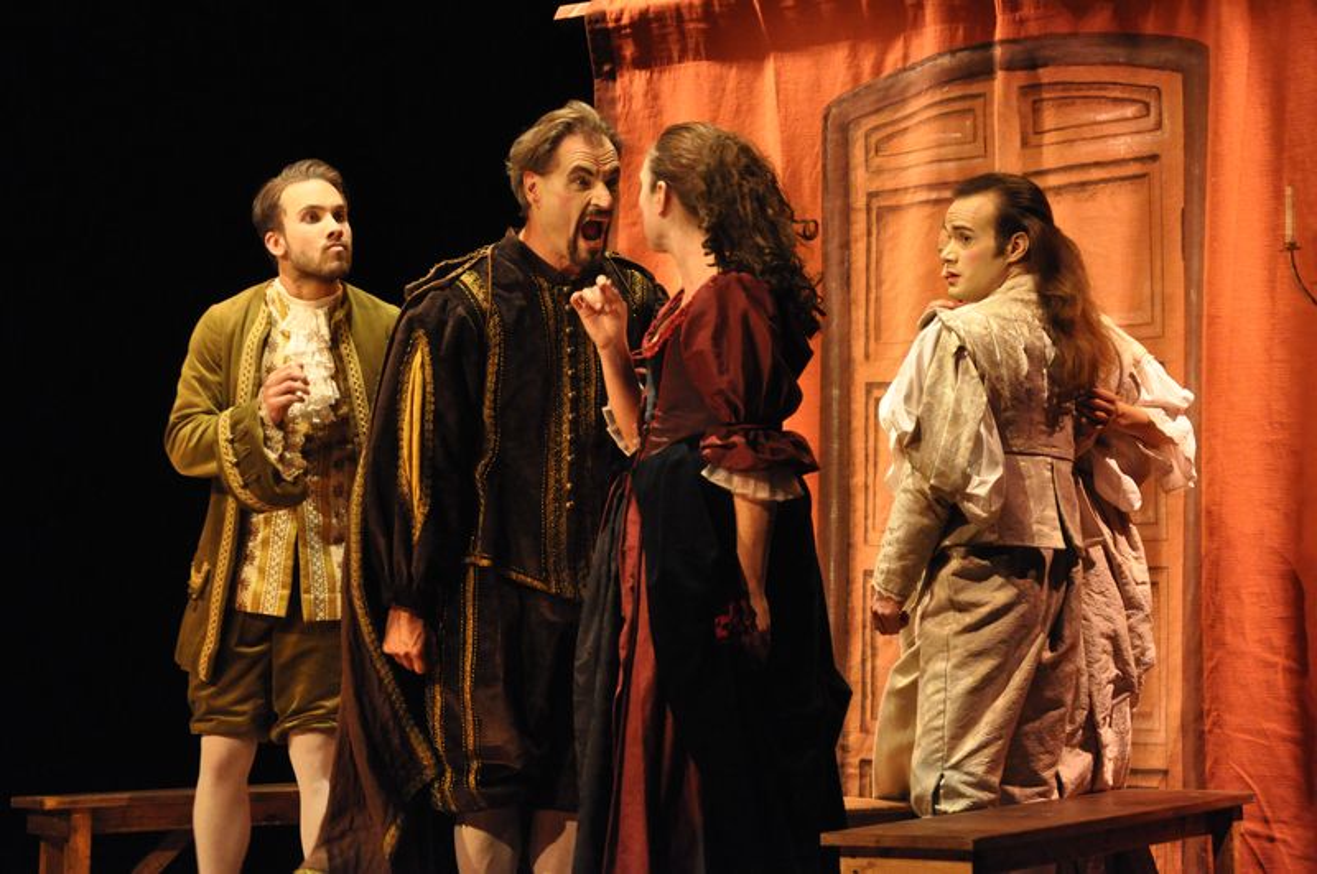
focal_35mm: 105
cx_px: 658
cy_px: 437
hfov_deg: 19.5
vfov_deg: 13.0
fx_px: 3836
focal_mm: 70
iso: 3200
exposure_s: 1/60
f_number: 5.3
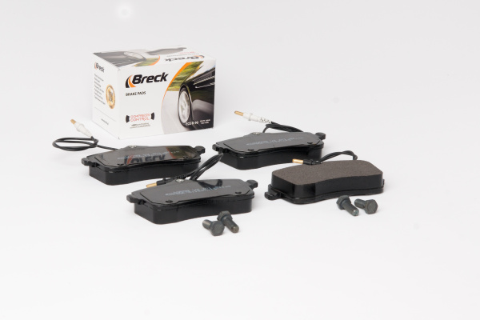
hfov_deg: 24.6
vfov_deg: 16.6
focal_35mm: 82
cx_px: 240
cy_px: 160
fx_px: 1100
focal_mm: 55
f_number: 13
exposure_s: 1/200
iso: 100
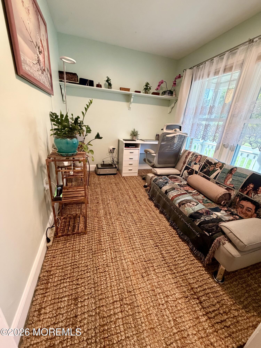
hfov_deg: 85.7
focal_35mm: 14
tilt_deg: -20.1
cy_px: 174
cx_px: 130
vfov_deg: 102.1
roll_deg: -4.0
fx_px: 141
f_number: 2.2
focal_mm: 2.22
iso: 320
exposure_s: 1/60
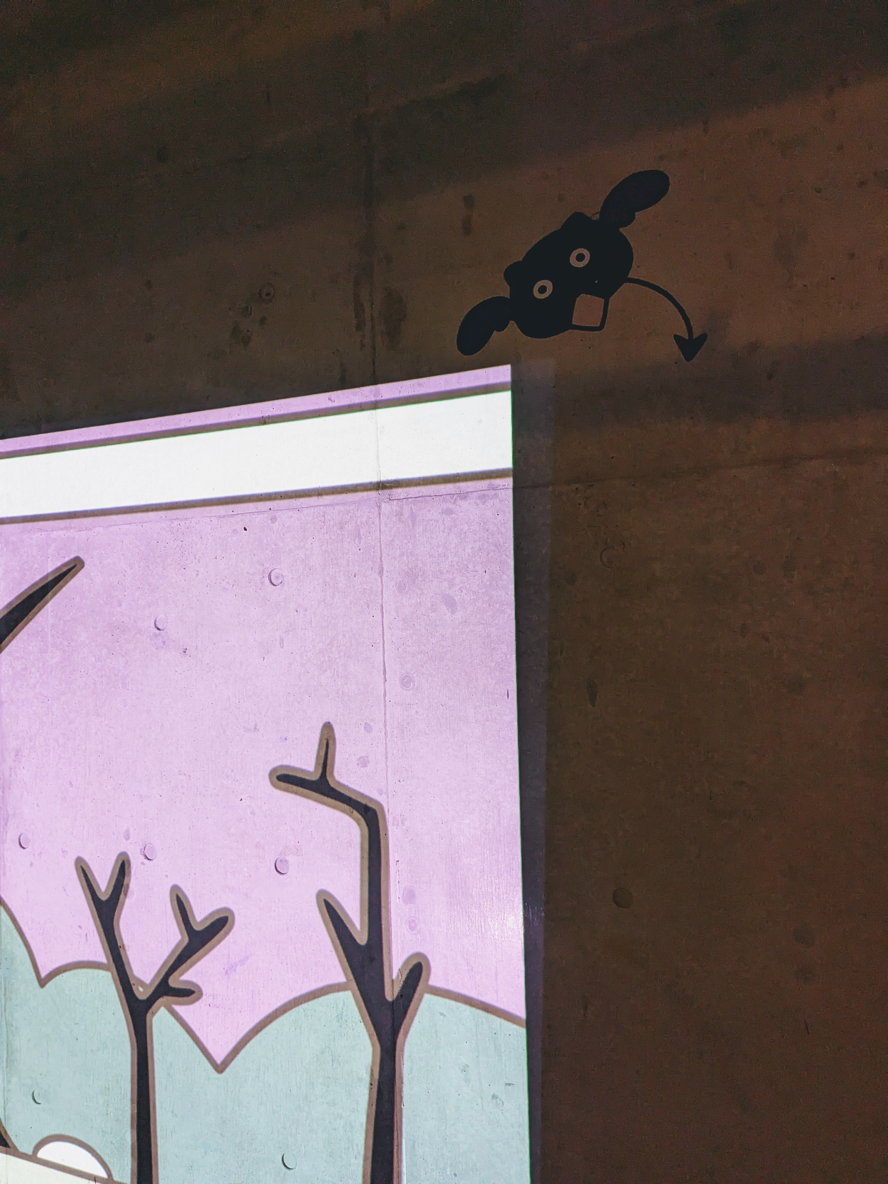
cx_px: 444
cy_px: 592
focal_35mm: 27
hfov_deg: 51.4
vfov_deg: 65.3
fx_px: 924
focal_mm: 4.38
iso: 487
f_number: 1.73
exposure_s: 1/99.9
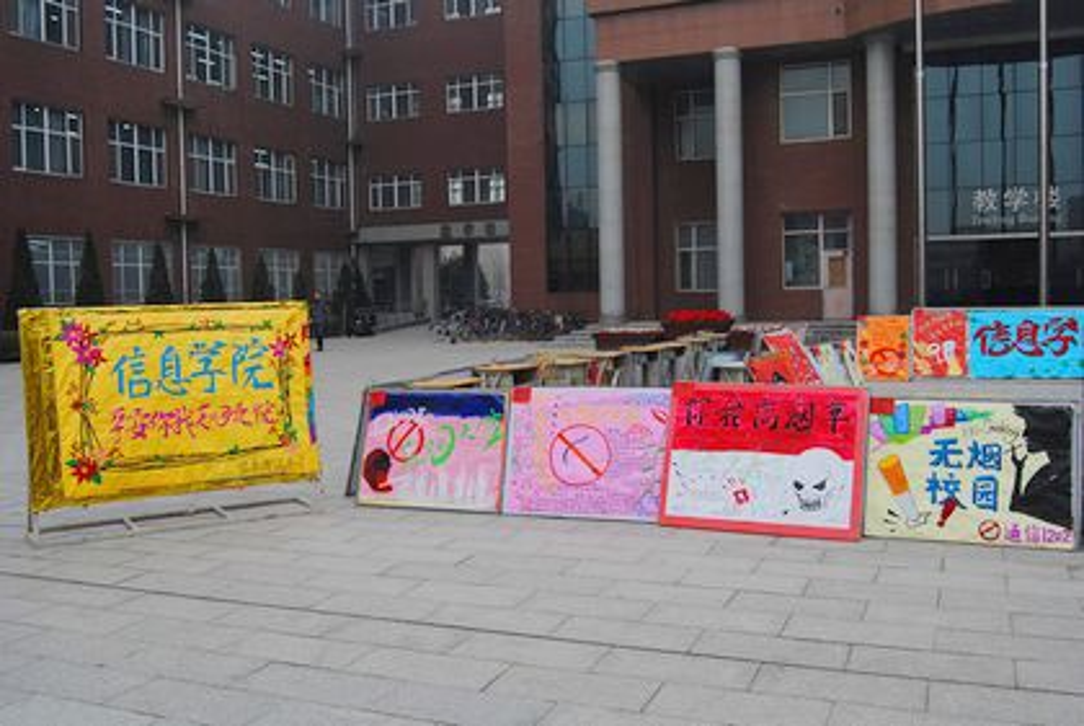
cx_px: 542
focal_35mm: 34
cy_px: 363
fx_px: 1040
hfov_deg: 55.1
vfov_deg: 38.4
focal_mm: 23
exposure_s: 1/160
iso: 100
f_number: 6.3
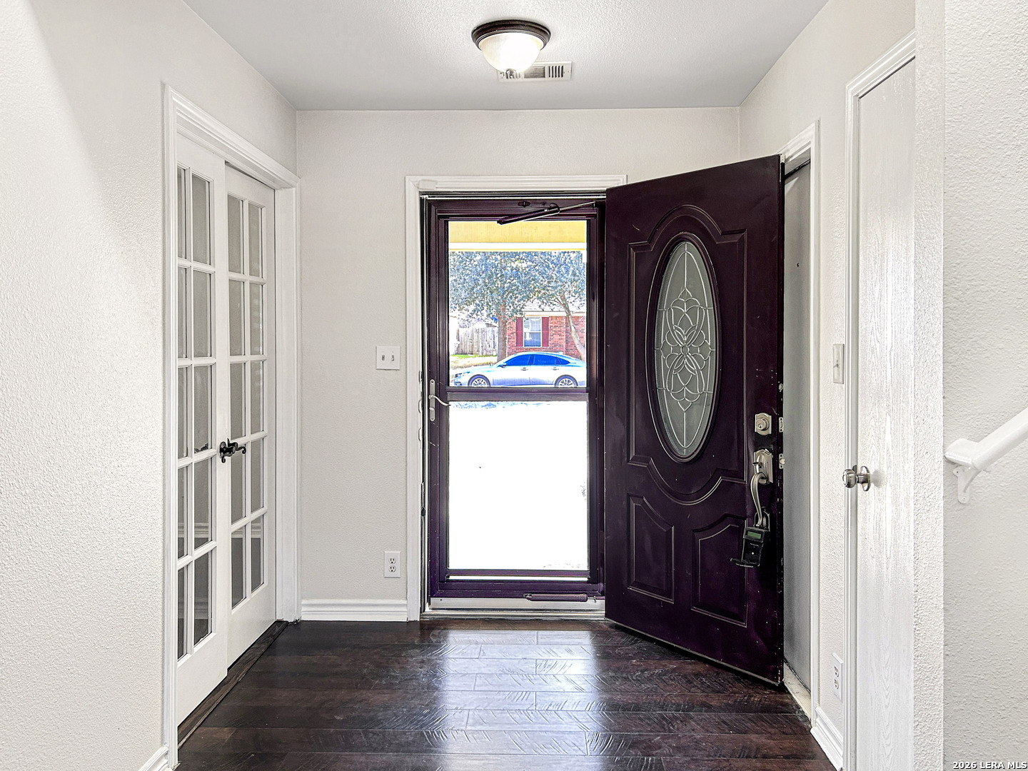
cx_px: 514
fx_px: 772
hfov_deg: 67.3
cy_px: 386
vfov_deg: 53.1
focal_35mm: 26
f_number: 1.5
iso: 125
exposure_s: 1/121
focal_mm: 5.7
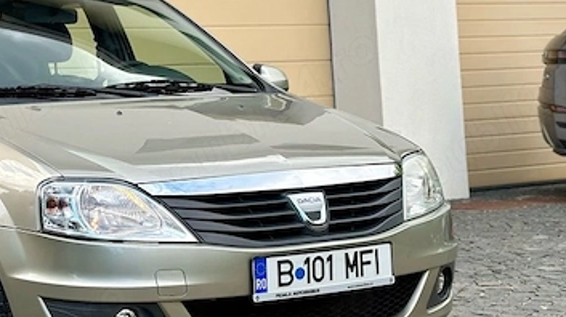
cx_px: 87
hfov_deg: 23.5
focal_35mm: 89
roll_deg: +4.0
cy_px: 120
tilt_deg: +0.7
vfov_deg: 13.6
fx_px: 1335
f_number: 1.78
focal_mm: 6.86
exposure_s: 1/541
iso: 80
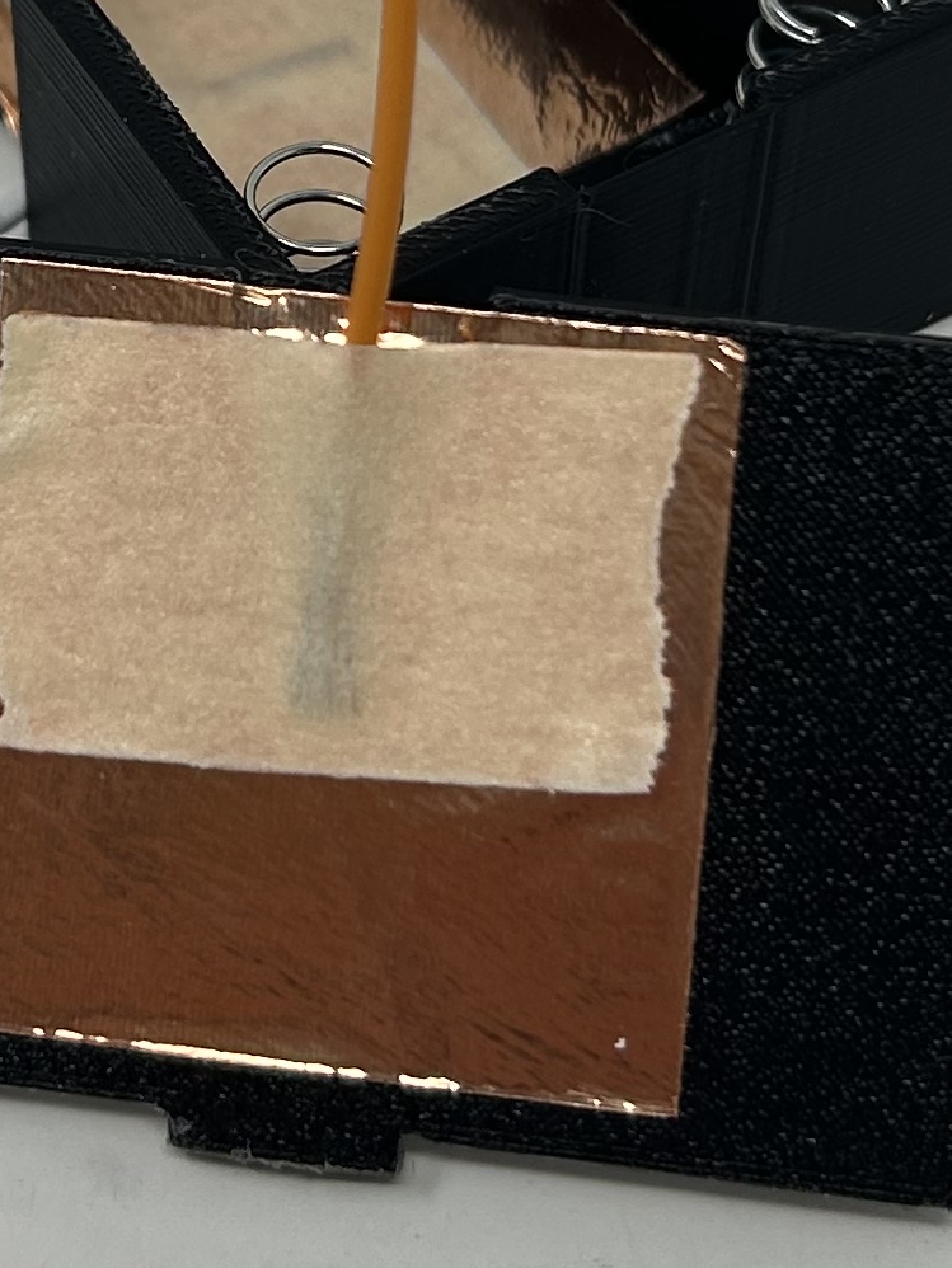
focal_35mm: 105
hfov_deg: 14.1
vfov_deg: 18.3
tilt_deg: -48.1
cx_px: 308
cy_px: 76
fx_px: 3849
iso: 50
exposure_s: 1/434
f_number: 1.5
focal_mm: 5.7
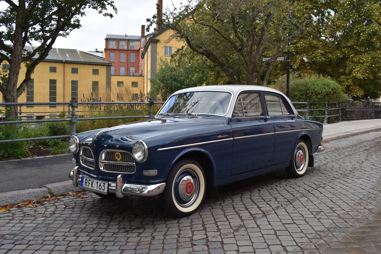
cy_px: 127
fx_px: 365
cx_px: 190
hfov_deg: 55.1
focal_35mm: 34
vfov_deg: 38.4
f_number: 8
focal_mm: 23
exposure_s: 1/125
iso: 100
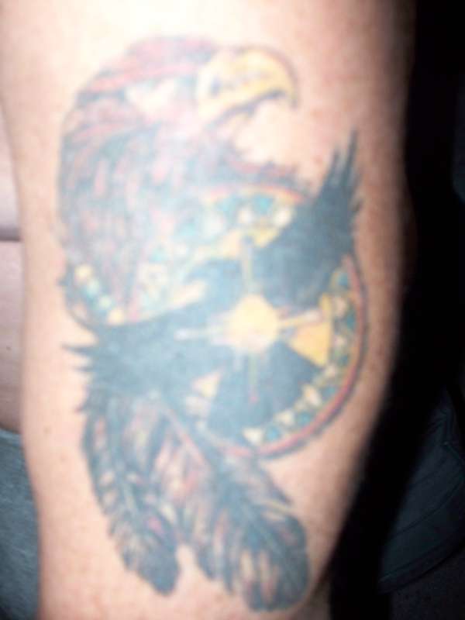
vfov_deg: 51.4
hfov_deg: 39.7
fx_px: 645
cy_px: 310
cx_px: 232
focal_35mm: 36
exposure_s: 1/30
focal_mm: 7.54
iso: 200
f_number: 2.8
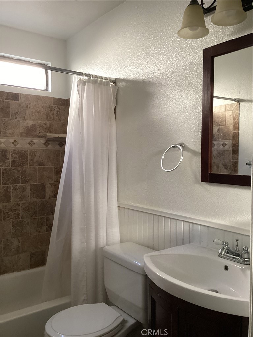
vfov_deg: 58.4
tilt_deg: -3.1
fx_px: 302
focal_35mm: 31
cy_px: 168
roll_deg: -0.2
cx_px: 126
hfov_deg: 45.4
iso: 200
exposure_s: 1/60
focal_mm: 3.3
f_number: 2.4
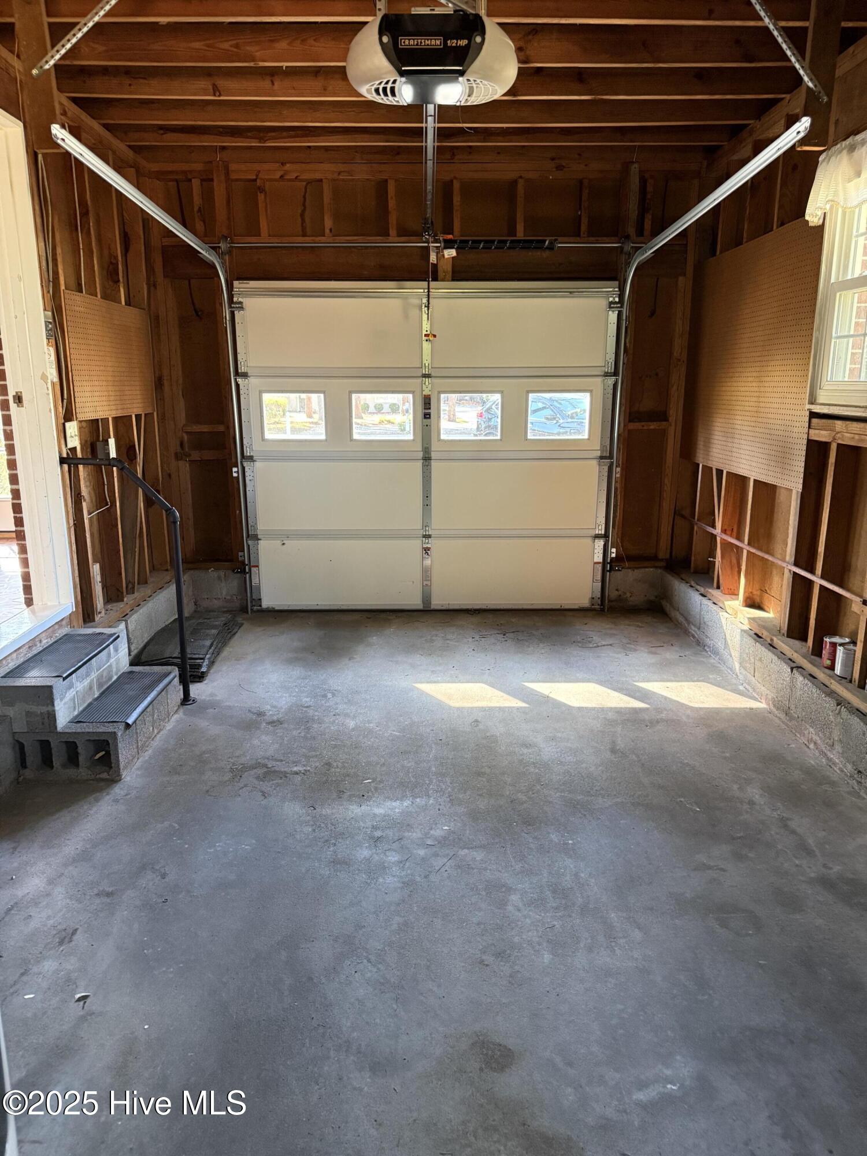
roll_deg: -0.6
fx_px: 801
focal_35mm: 24
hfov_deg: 56.8
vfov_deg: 71.6
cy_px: 578
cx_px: 434
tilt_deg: -12.7
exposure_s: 1/60
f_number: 1.78
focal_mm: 6.76
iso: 500
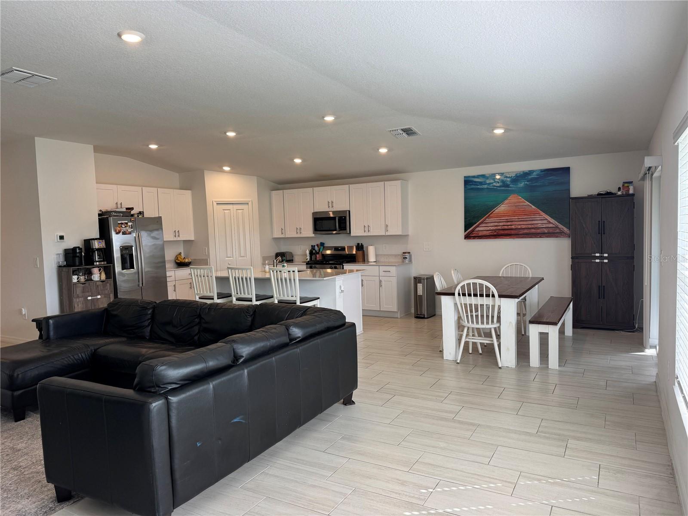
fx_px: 477
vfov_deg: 56.8
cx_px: 344
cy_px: 258
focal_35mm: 24
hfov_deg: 71.6
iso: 50
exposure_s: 1/120
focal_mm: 6.76
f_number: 1.78
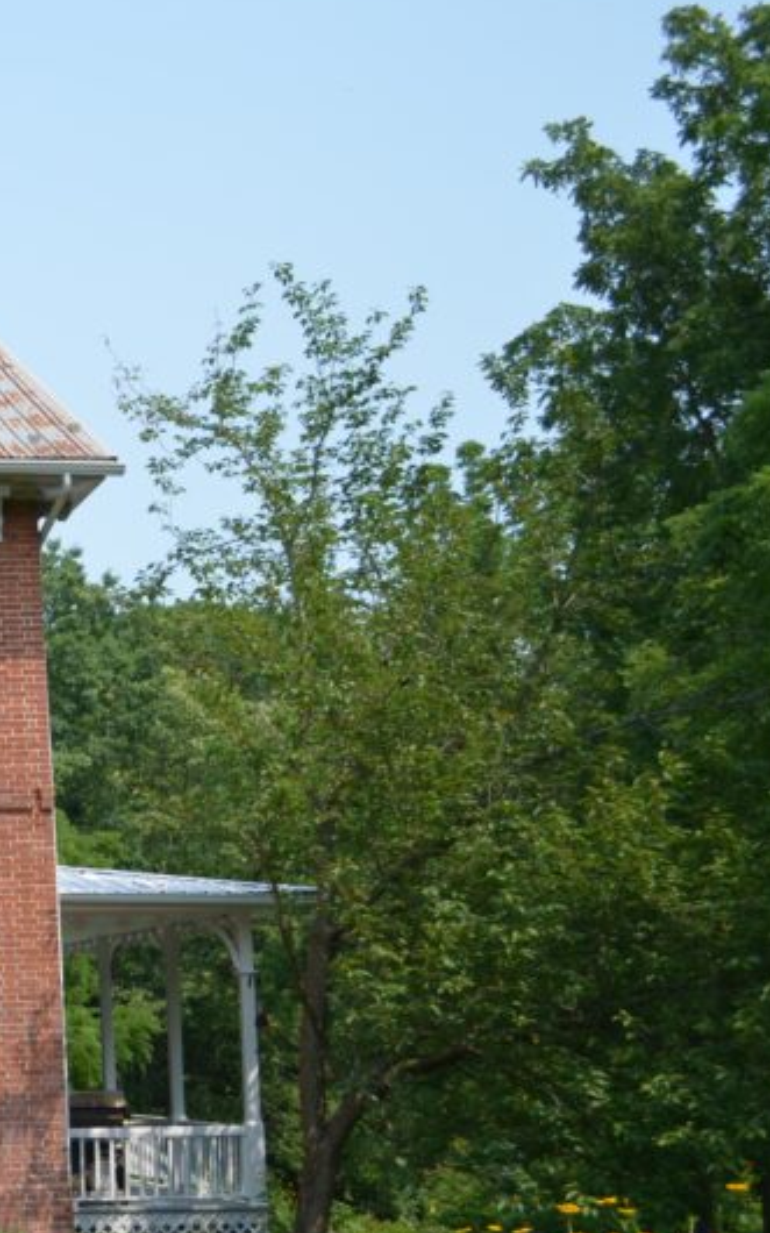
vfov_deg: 34.5
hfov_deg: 19.4
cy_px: 717
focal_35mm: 59
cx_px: -354
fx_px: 1982
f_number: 3.8
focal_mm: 20
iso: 200
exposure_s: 1/1250
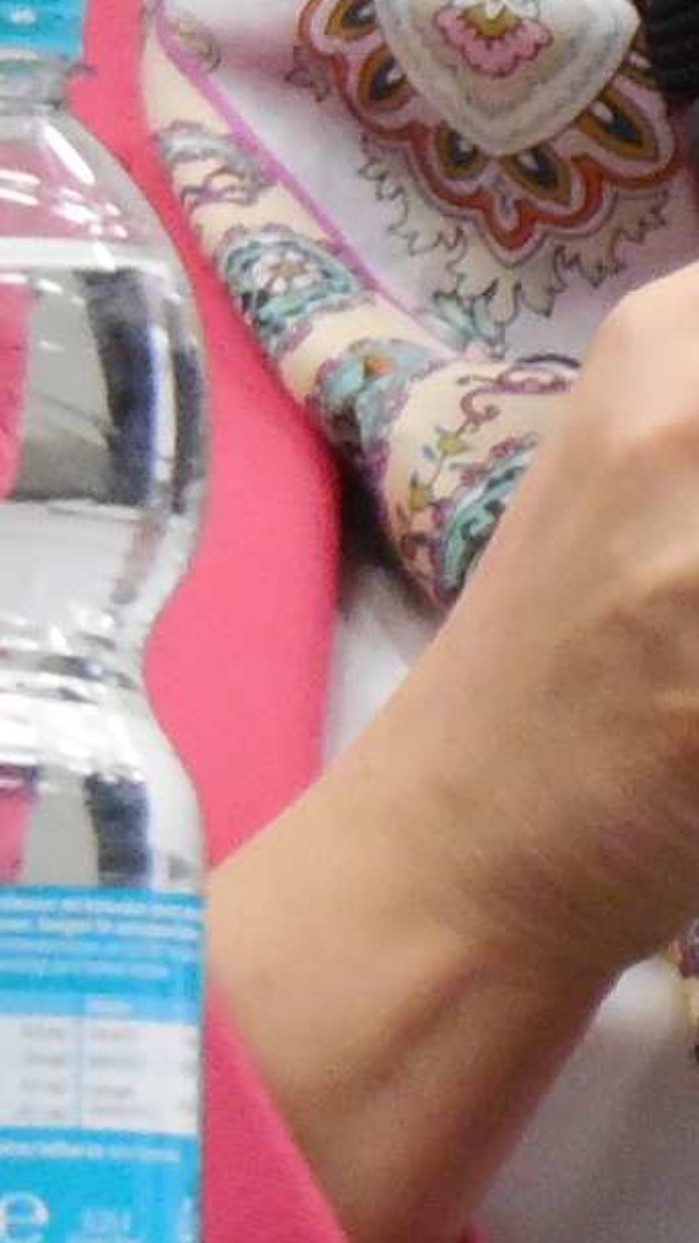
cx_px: 864
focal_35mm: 1043
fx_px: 34377
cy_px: -185
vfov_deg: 2.1
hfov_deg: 1.2
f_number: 6.1
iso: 800
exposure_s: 1/30
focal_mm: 45.9
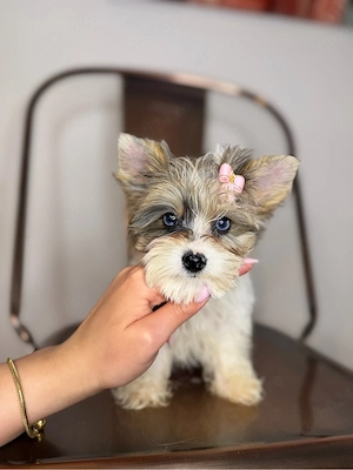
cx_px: 176
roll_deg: -2.5
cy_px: 235
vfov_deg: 71.6
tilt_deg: -2.4
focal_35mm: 24
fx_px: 326
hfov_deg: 56.8
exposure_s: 1/60
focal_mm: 6.76
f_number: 1.78
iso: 250
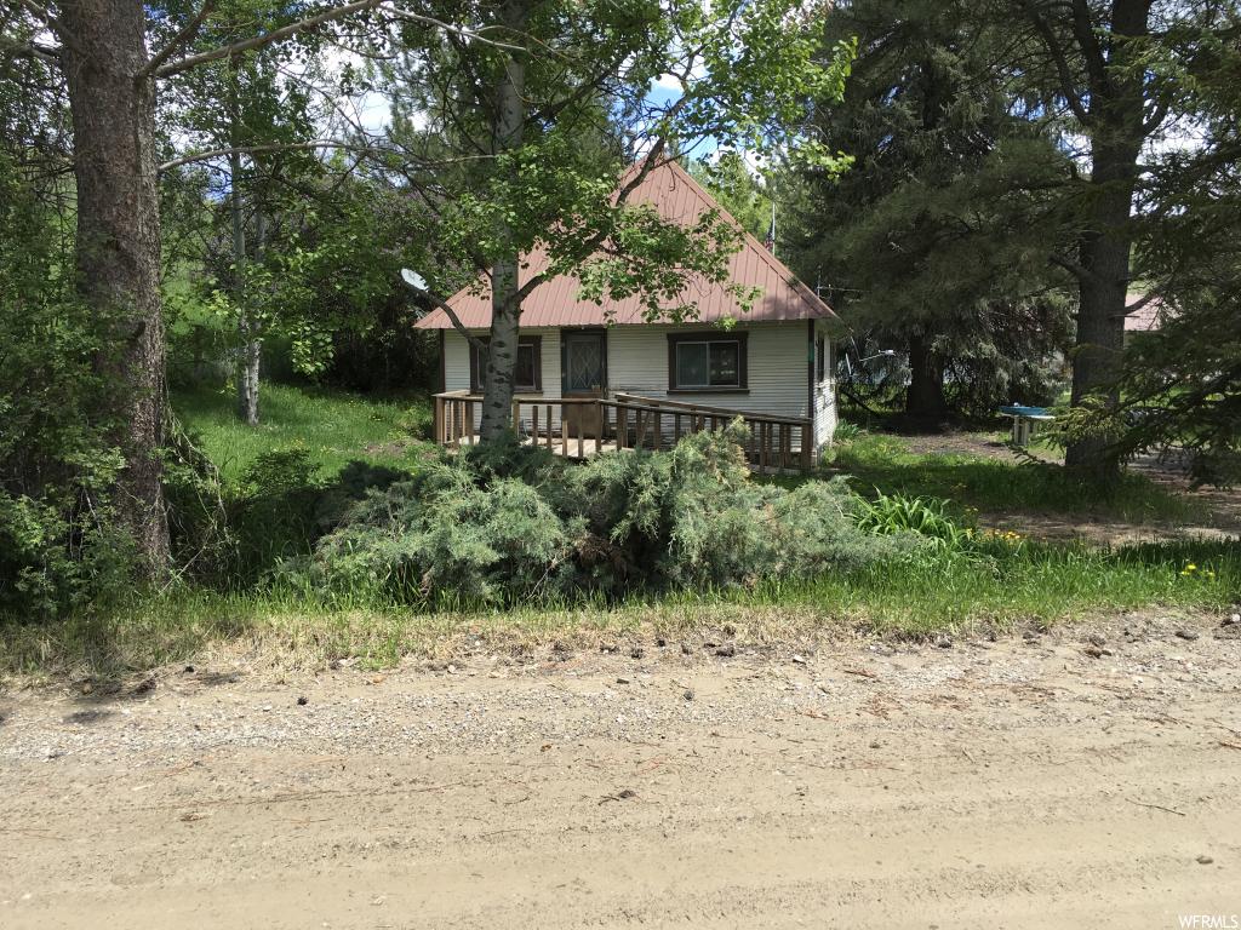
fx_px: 1040
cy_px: 465
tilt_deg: -5.1
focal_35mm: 29
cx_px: 620
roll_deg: +0.9
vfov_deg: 48.2
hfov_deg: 61.7
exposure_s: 1/635
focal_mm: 4.15
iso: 25
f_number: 2.2
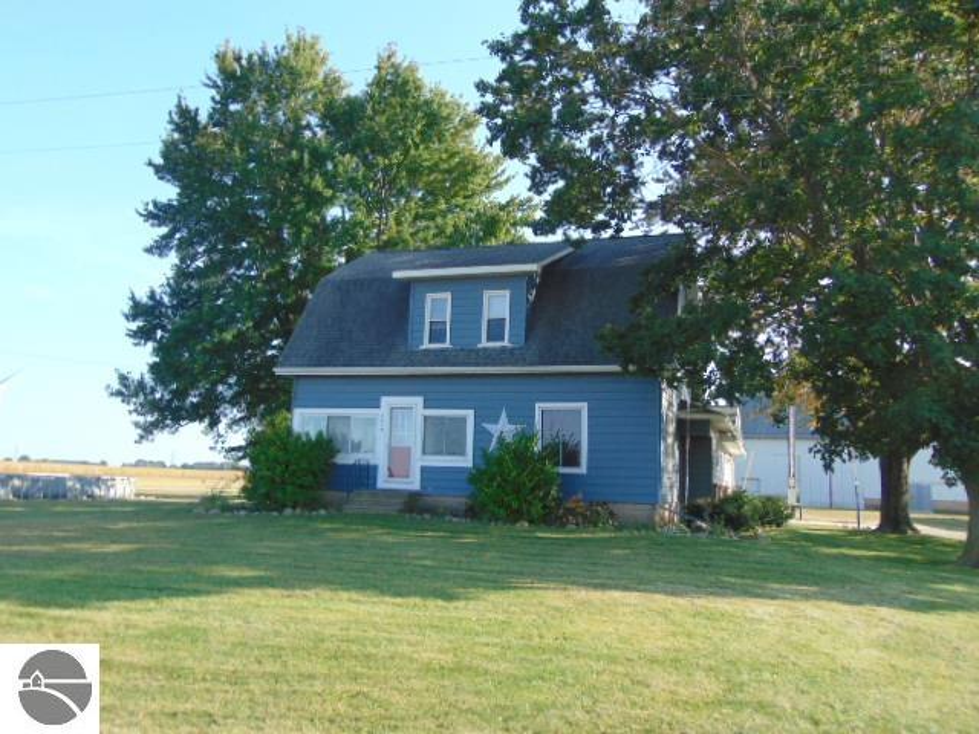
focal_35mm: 30
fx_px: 848
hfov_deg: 60.0
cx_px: 490
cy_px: 367
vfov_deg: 46.8
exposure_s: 1/320
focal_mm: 5.4
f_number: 3.1
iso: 80
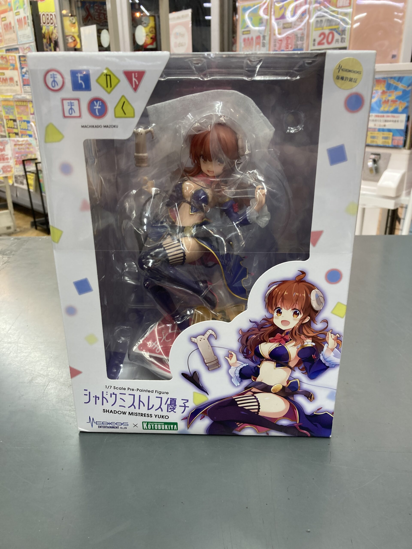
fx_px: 444
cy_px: 274
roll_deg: +1.5
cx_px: 206
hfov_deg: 49.7
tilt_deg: -21.1
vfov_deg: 63.4
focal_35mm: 28
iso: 64
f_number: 1.8
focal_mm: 3.99
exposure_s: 1/60
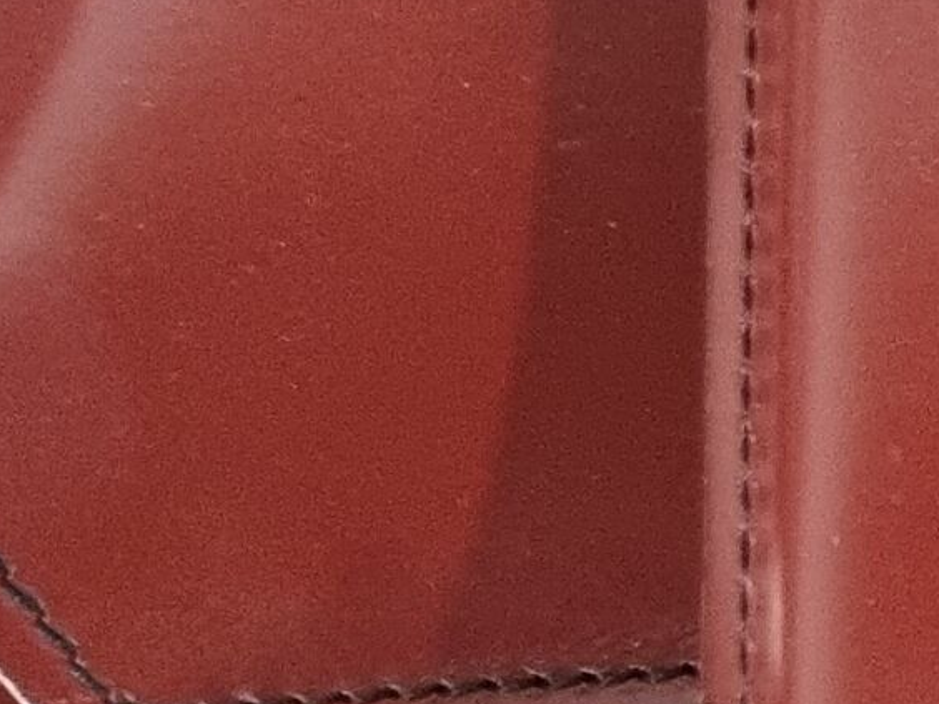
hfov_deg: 9.2
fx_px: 5045
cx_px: 2462
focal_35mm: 186
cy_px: -857
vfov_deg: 7.6
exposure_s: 1/50
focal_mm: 5.4
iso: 500
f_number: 1.8
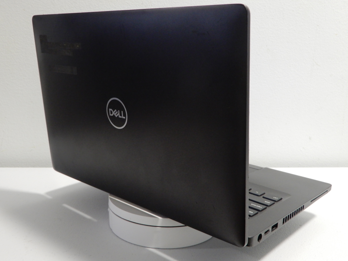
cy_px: 130
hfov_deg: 49.0
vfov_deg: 37.7
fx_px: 382
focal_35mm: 38
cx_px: 174
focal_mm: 6.8
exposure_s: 1/10
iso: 400
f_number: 4
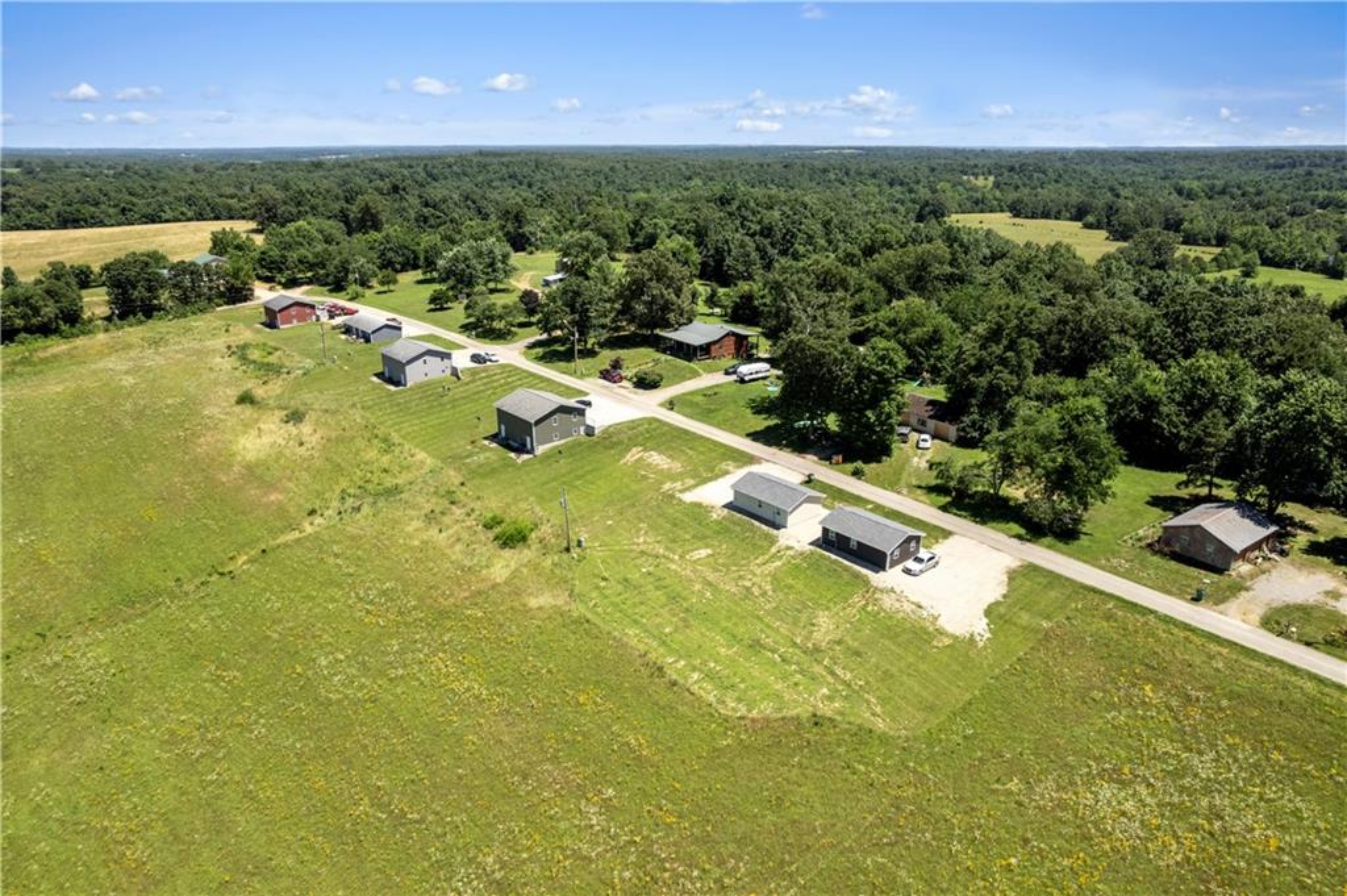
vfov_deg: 57.1
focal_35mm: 22
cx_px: 674
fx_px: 822
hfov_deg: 78.6
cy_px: 448
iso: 110
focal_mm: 8.38
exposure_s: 1/500
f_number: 2.8
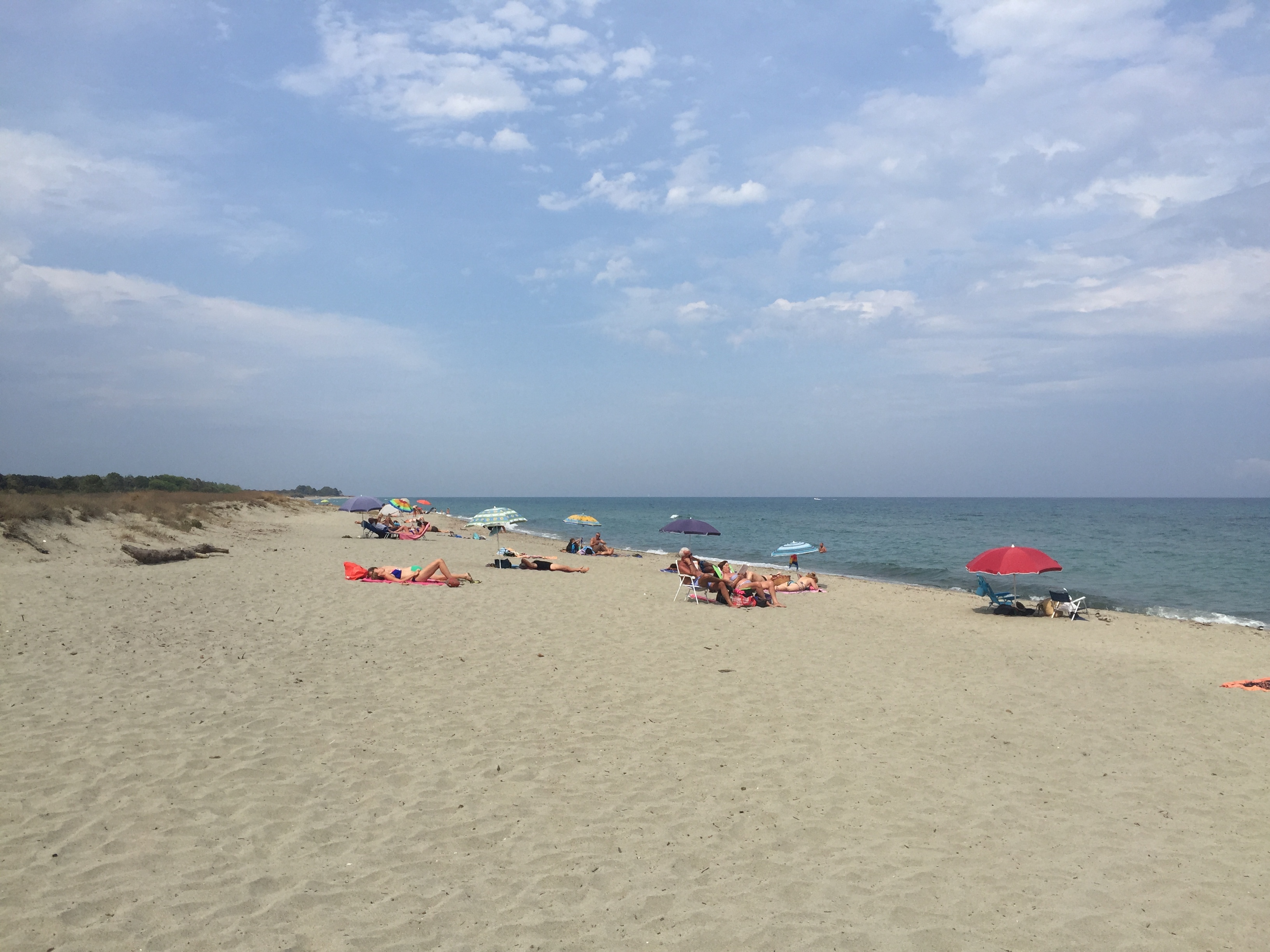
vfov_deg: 48.2
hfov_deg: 61.7
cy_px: 476
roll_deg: -1.0
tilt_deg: +1.8
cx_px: 635
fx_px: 1064
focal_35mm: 29
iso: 32
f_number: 2.2
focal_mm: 4.15
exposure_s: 1/3597
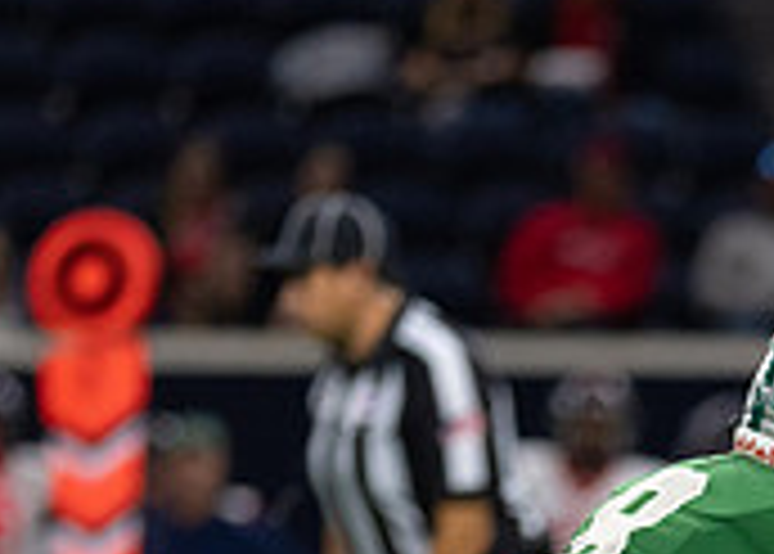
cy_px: 1215
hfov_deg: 2.6
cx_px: 1215
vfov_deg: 1.9
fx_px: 16911
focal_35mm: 769
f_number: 1.8
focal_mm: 135
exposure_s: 1/1250
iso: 1000
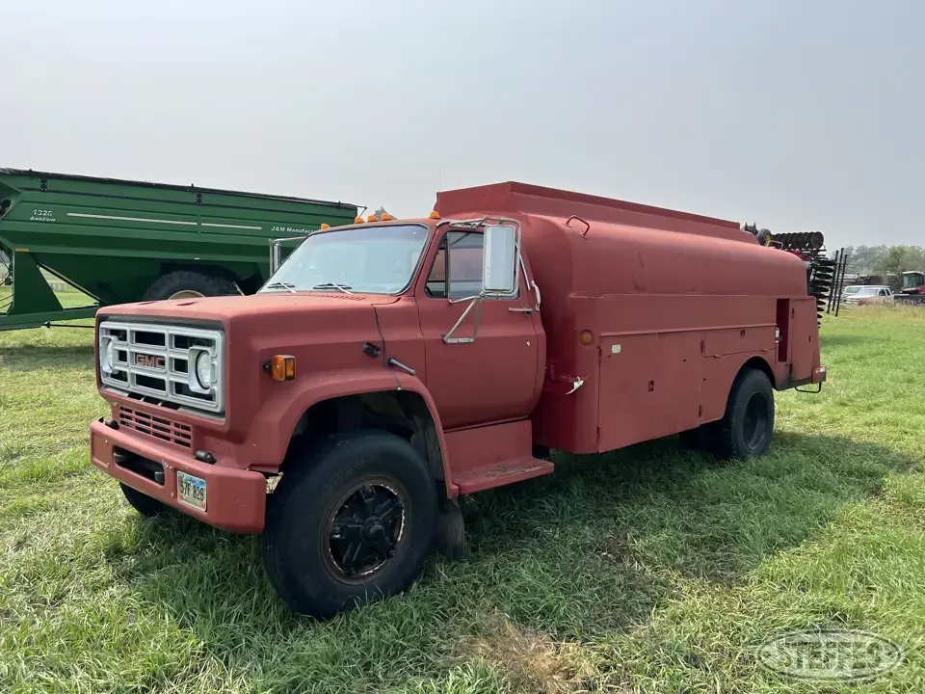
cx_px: 462
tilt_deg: -3.6
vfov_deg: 53.1
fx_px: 695
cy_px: 347
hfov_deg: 67.3
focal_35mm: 26
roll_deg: +0.8
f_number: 1.5
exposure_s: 1/4115
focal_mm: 5.7
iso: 50
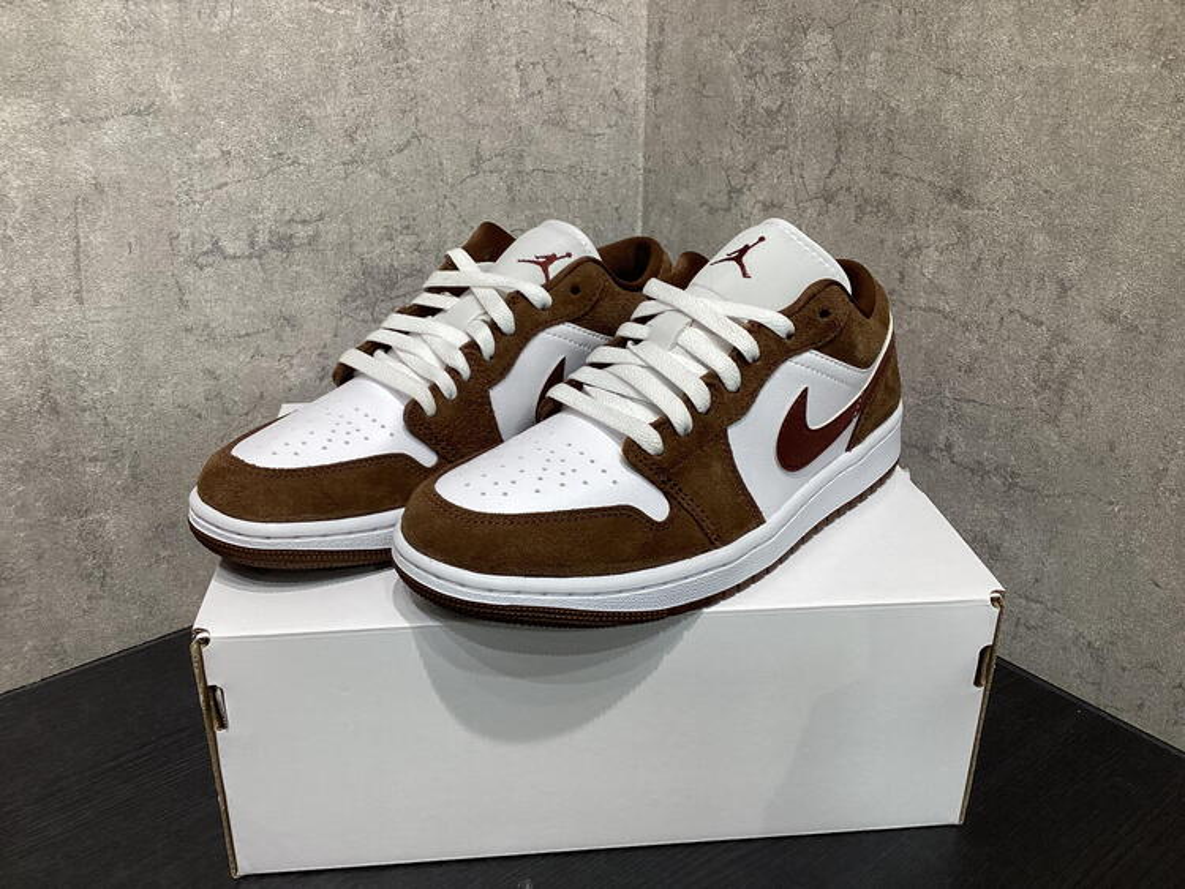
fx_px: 1062
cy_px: 444
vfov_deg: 45.5
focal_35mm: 31
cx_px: 592
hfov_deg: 58.3
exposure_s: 1/60
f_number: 2.4
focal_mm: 3.3
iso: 50
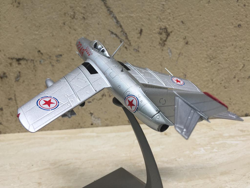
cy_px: 94
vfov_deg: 48.2
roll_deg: +1.9
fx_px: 209
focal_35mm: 29
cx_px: 125
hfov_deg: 61.7
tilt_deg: -12.8
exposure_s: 1/262
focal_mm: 4.15
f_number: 2.2
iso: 32
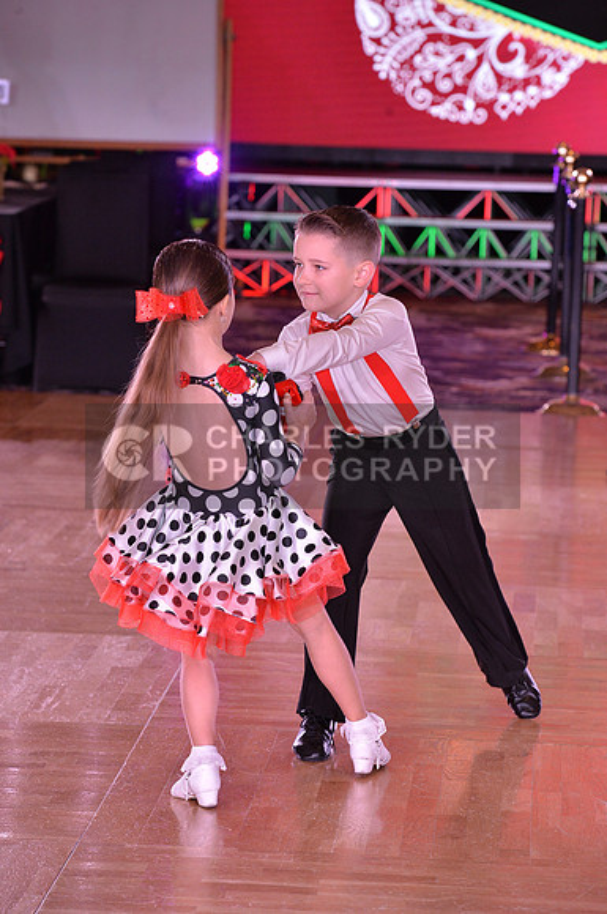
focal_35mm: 150
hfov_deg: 9.1
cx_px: 304
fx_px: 3805
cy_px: 457
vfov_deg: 13.7
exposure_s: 1/250
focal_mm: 150
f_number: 6.3
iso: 2000
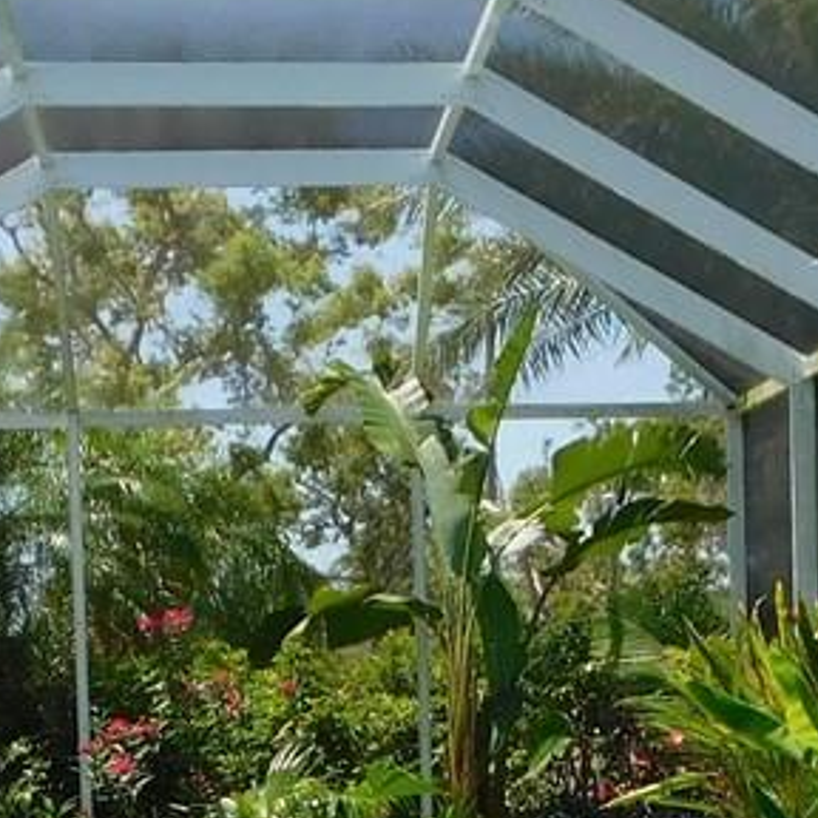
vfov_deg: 14.4
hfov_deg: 14.8
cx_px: 500
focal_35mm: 118
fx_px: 3155
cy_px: 932
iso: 125
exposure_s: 1/800
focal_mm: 4.1
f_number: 3
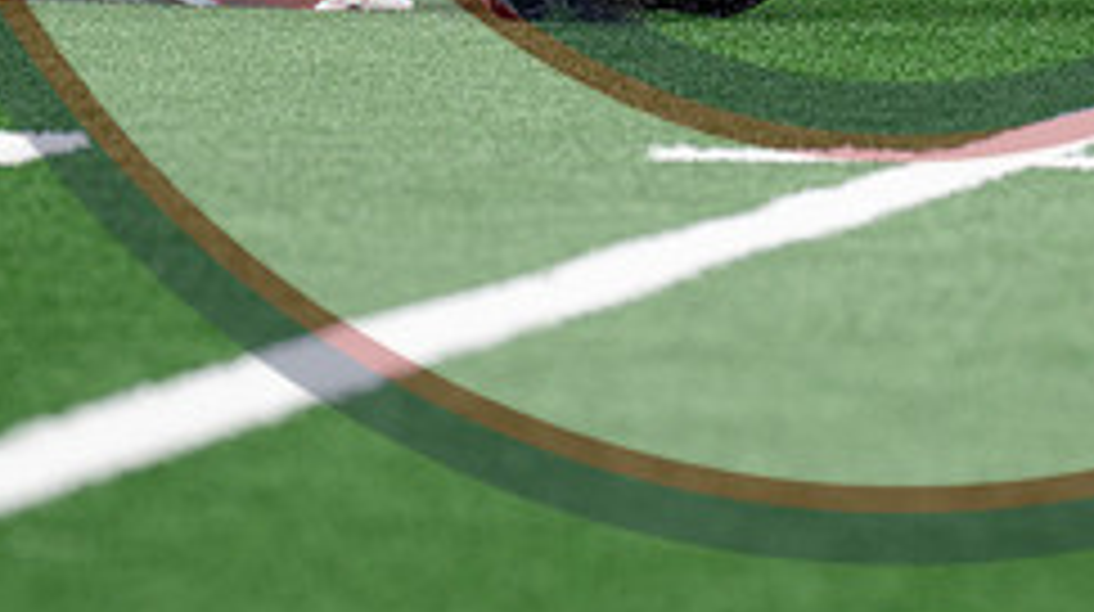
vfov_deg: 1.8
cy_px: -257
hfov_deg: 3.3
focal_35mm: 663
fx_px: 19209
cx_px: 693
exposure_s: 1/1000
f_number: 2.8
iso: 180
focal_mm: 125
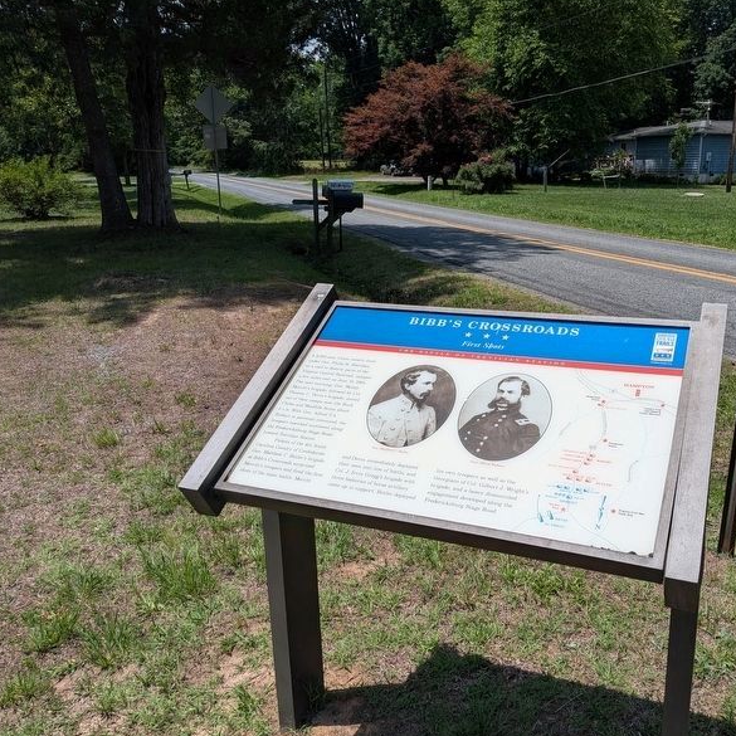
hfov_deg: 55.0
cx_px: 458
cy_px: 365
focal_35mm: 29
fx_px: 698
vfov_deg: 55.6
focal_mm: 4.53
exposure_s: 1/3344
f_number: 1.7
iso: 29
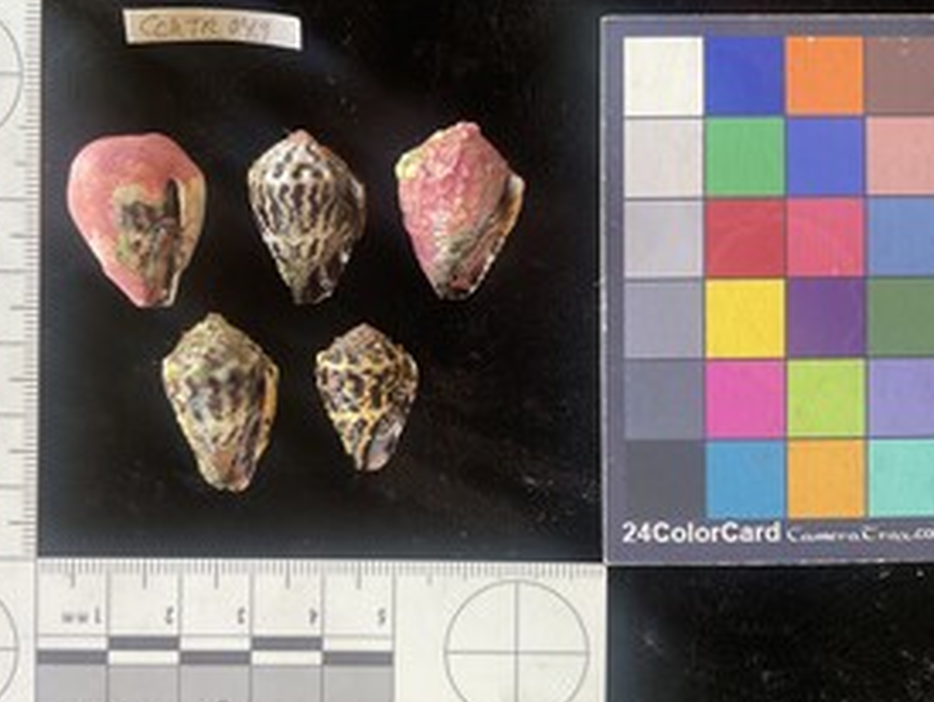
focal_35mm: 37
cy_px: 356
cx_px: 382
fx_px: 999
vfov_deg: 38.7
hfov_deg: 49.8
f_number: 1.8
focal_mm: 3
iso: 40
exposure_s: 1/60
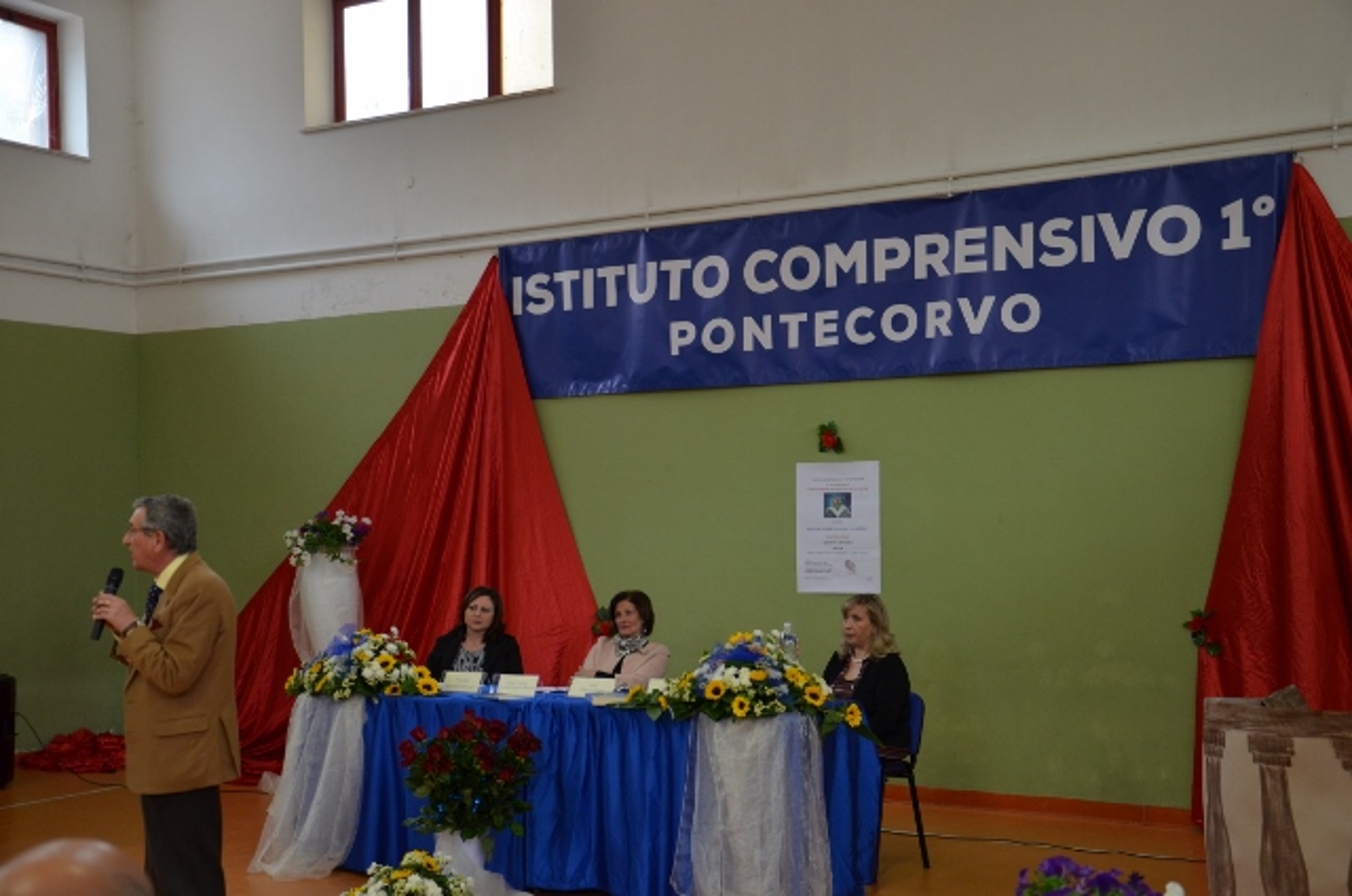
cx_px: 676
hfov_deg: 41.2
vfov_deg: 28.0
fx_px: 1799
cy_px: 448
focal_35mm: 48
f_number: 4.2
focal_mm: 32
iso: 560
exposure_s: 1/60
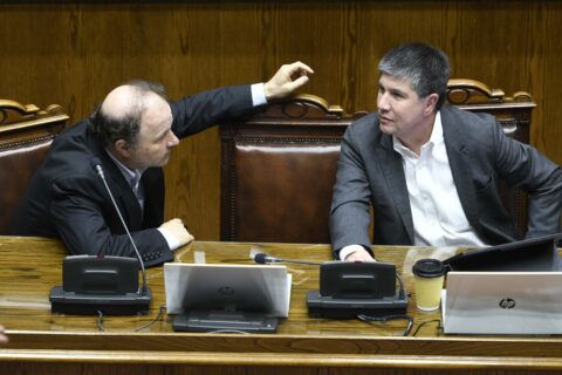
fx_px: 3746
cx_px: 281
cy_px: 188
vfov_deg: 5.7
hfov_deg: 8.6
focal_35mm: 240
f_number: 2.8
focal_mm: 160
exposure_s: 1/250
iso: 1000
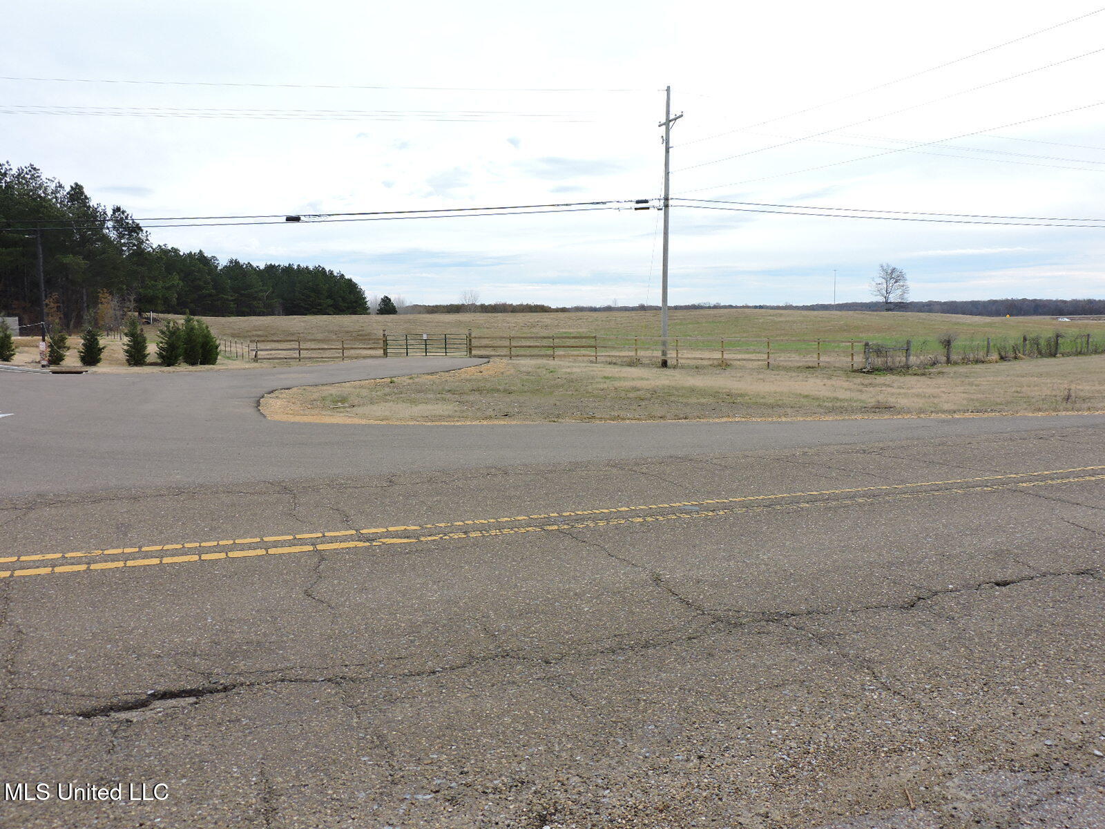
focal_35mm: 30
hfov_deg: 60.0
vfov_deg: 46.8
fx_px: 958
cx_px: 552
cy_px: 414
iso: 100
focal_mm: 5.4
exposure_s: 1/500
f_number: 3.1
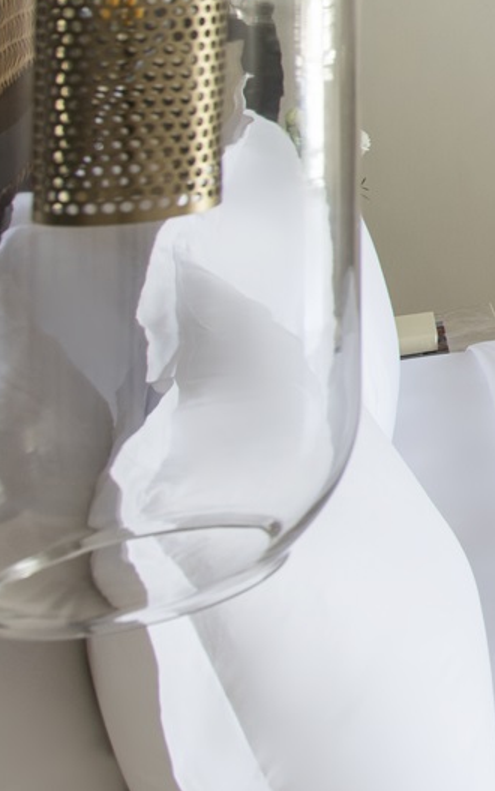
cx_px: 1588
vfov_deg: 27.7
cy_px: -101
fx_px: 1444
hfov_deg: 10.6
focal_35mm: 67
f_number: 8
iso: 100
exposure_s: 1/4
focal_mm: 14
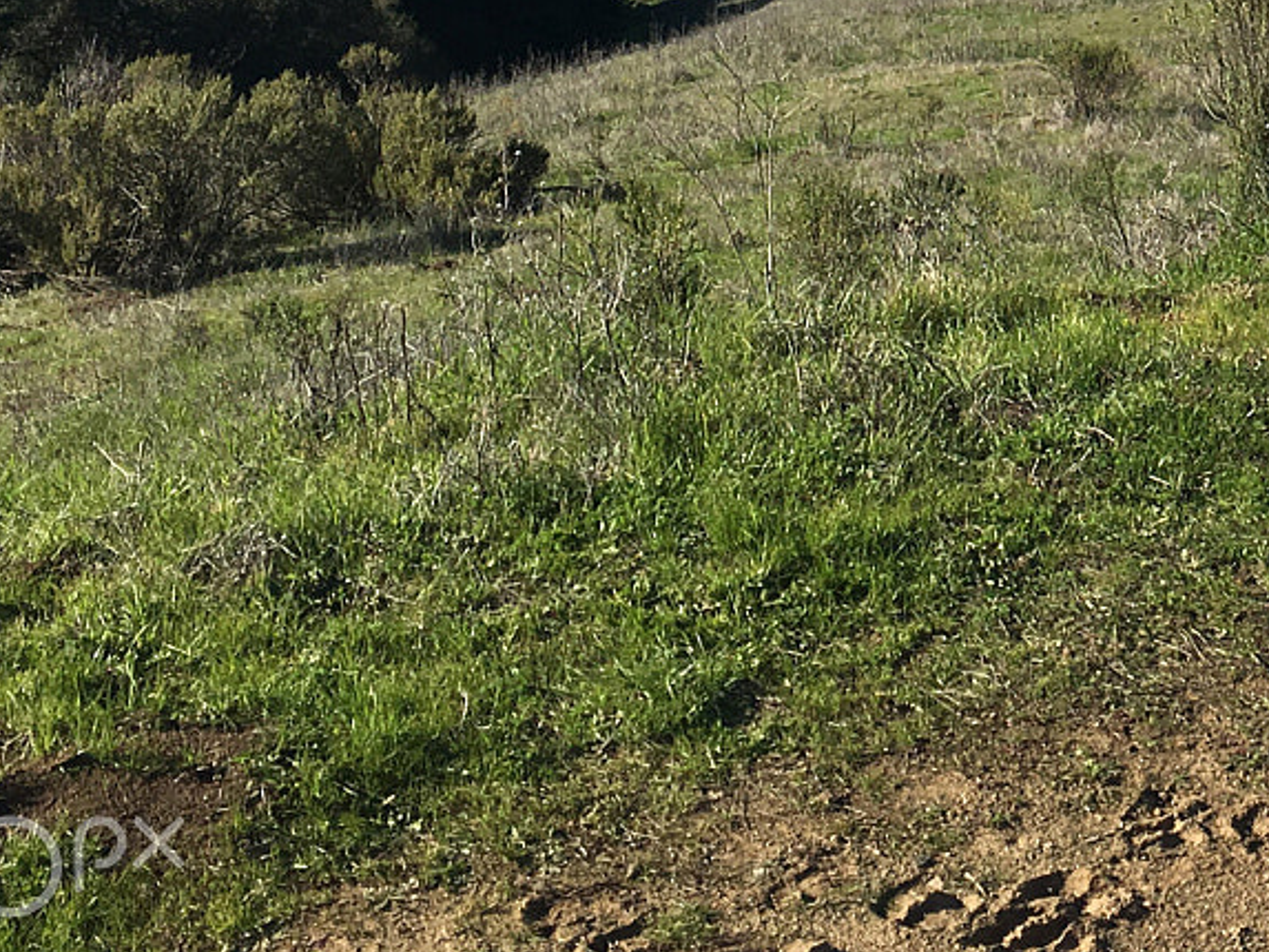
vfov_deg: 17.4
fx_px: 2970
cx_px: 1406
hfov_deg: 22.7
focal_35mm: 81
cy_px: -170
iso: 25
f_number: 2.2
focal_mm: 4.15
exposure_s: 1/1672
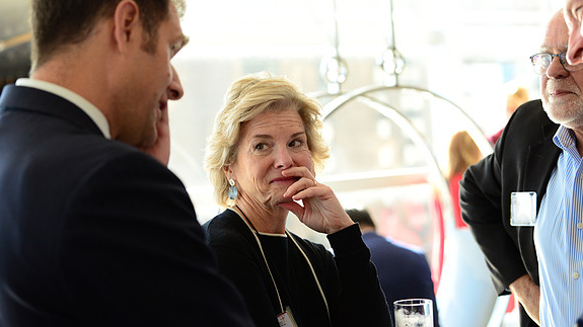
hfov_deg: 28.6
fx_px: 1144
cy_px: 154
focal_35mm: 74
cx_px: 290
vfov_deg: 16.3
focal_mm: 70
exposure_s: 1/640
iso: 1600
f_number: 4
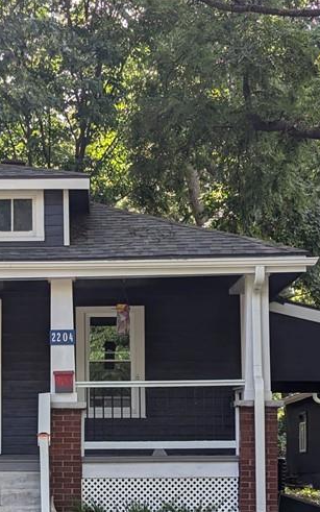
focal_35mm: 106
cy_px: 397
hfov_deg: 12.2
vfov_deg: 19.5
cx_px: -7
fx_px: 1479
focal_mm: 6.81
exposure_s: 1/378
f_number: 1.85
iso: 37
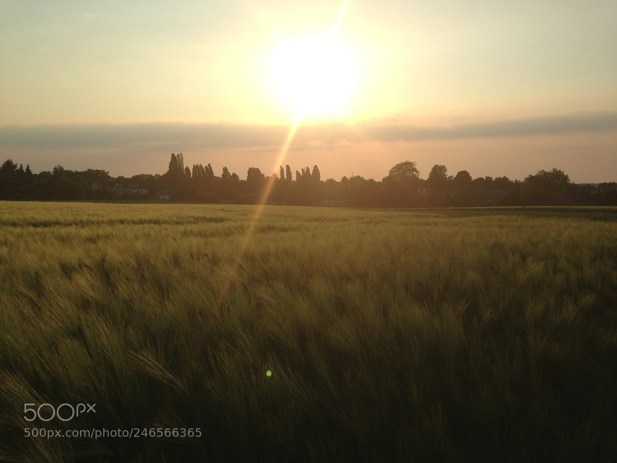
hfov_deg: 55.4
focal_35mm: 33
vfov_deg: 42.9
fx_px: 588
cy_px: 232
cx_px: 308
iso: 50
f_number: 2.4
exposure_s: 1/2710
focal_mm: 4.13
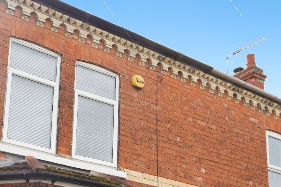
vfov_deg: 24.4
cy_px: 202
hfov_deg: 36.2
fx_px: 406
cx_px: 37
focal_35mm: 52
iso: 100
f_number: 4.5
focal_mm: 16
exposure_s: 1/500
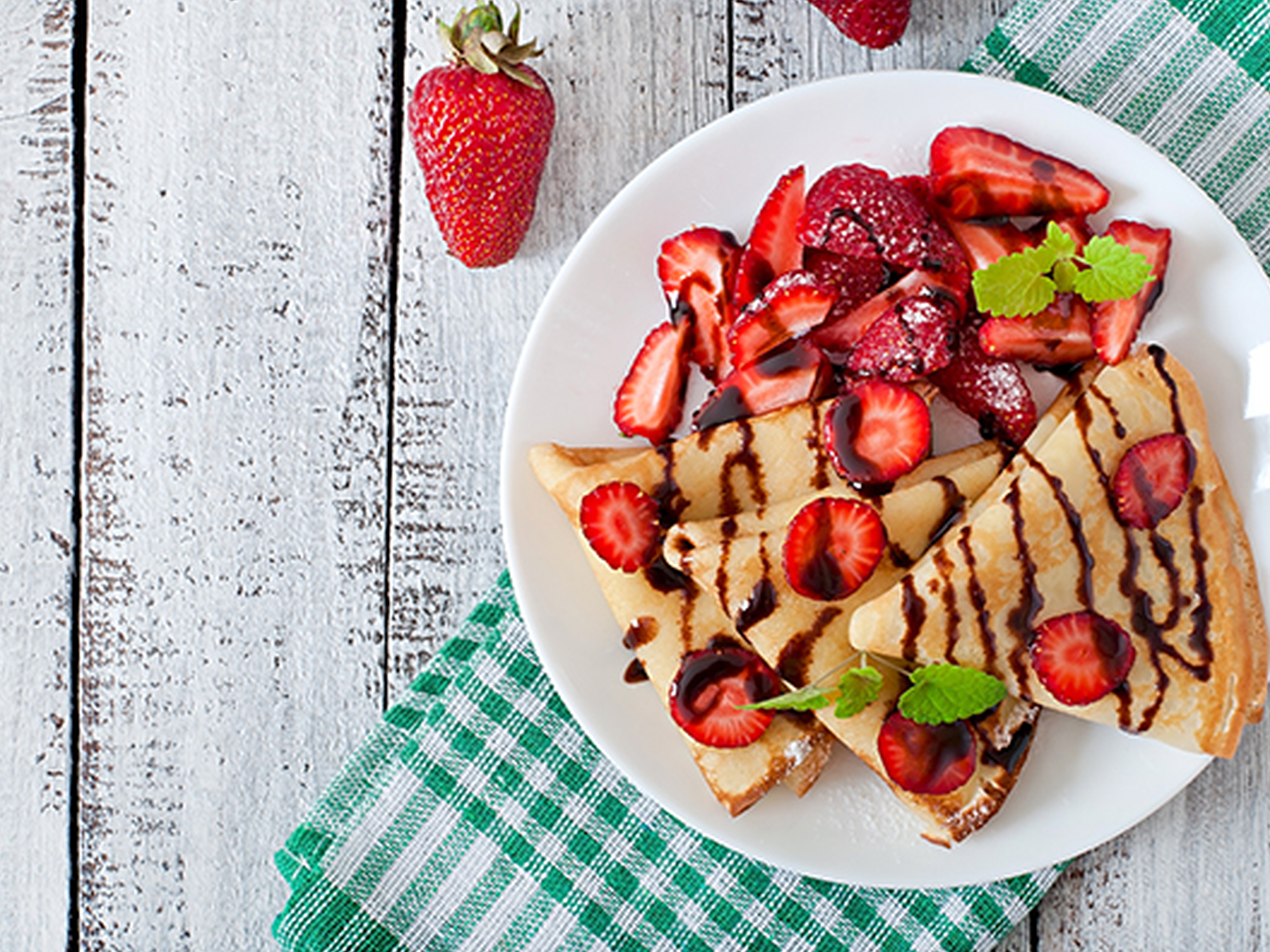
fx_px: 3008
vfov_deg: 18.0
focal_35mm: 82
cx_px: 710
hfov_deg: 23.8
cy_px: 478
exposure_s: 1/200
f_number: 11
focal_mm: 50
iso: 100
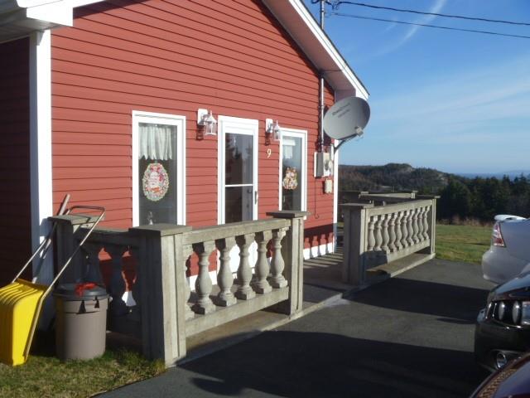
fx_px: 536
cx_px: 265
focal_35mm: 35
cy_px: 199
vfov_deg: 40.7
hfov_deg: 52.6
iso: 80
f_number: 5.6
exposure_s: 1/250
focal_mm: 6.3
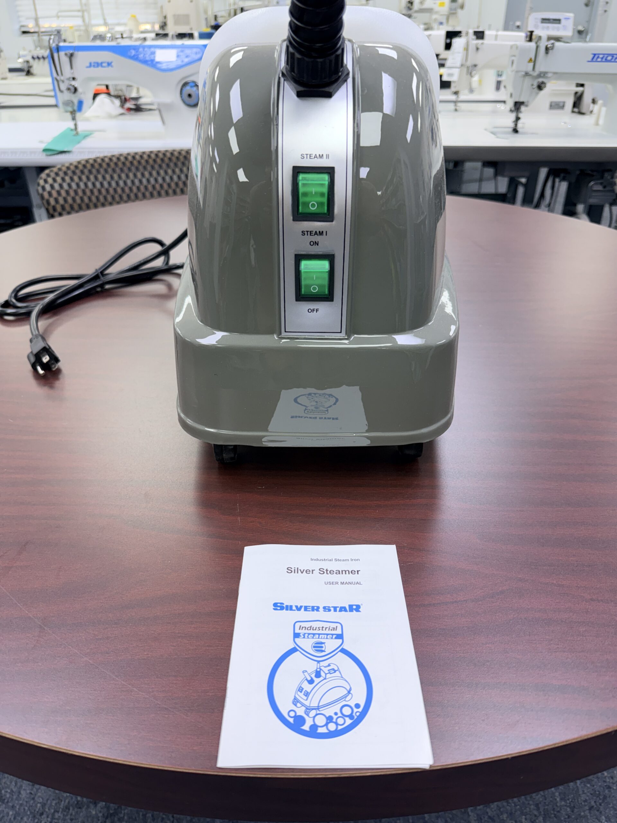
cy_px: 412
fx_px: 570
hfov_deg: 56.8
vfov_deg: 71.6
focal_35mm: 24
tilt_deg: -35.3
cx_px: 308
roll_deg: -0.7
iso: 64
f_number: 1.78
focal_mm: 6.76
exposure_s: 1/120
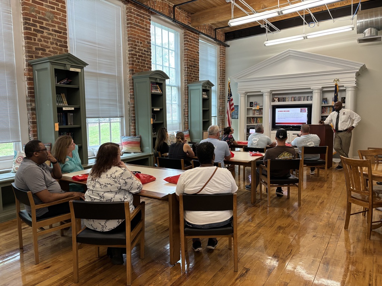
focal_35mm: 26
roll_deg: +0.3
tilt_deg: -6.2
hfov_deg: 67.3
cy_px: 143
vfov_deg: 53.1
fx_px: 287
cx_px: 191
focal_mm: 5.96
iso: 250
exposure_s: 1/60
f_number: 1.6
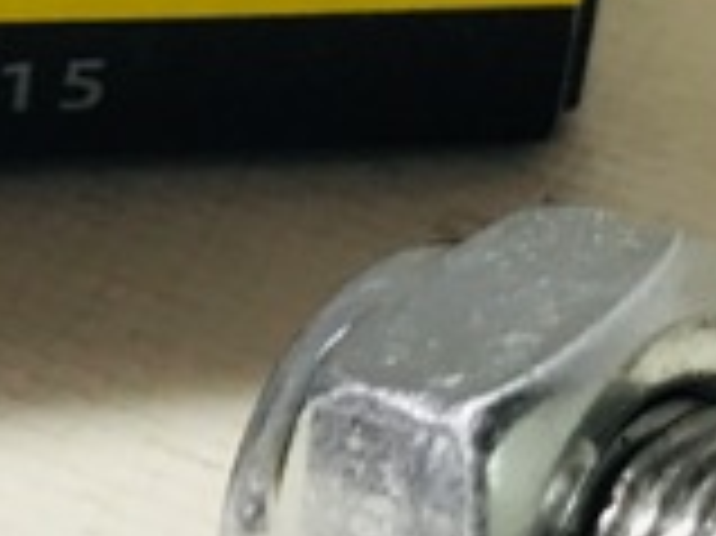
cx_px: 54
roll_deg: -3.8
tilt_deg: -30.4
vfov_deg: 8.1
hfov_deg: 10.9
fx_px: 3720
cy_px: -284
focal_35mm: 180
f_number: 1.8
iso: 25
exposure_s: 1/50
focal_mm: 3.99
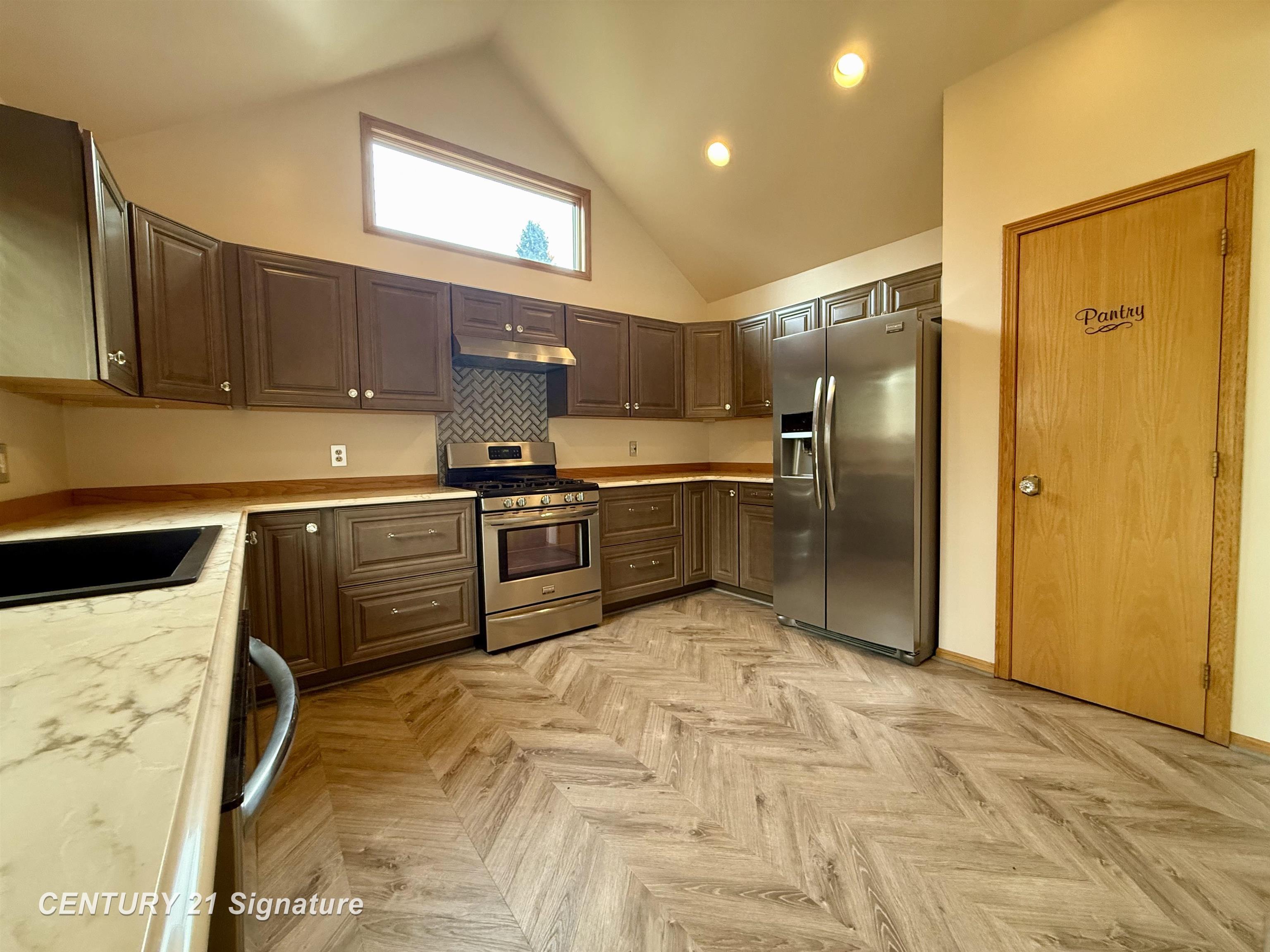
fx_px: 514
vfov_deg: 85.7
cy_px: 476
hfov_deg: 102.1
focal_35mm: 14
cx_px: 635
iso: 320
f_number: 2.2
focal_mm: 2.22
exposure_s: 1/60
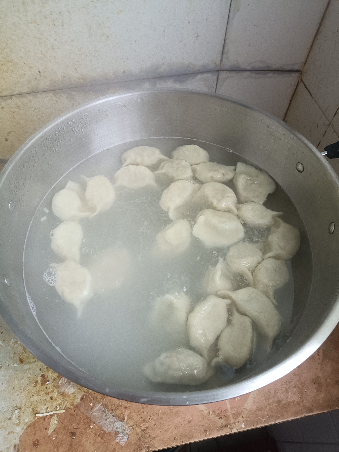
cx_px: 170
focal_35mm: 26
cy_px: 226
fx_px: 339
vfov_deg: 67.3
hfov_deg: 53.1
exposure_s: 1/100
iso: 1425
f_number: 1.8
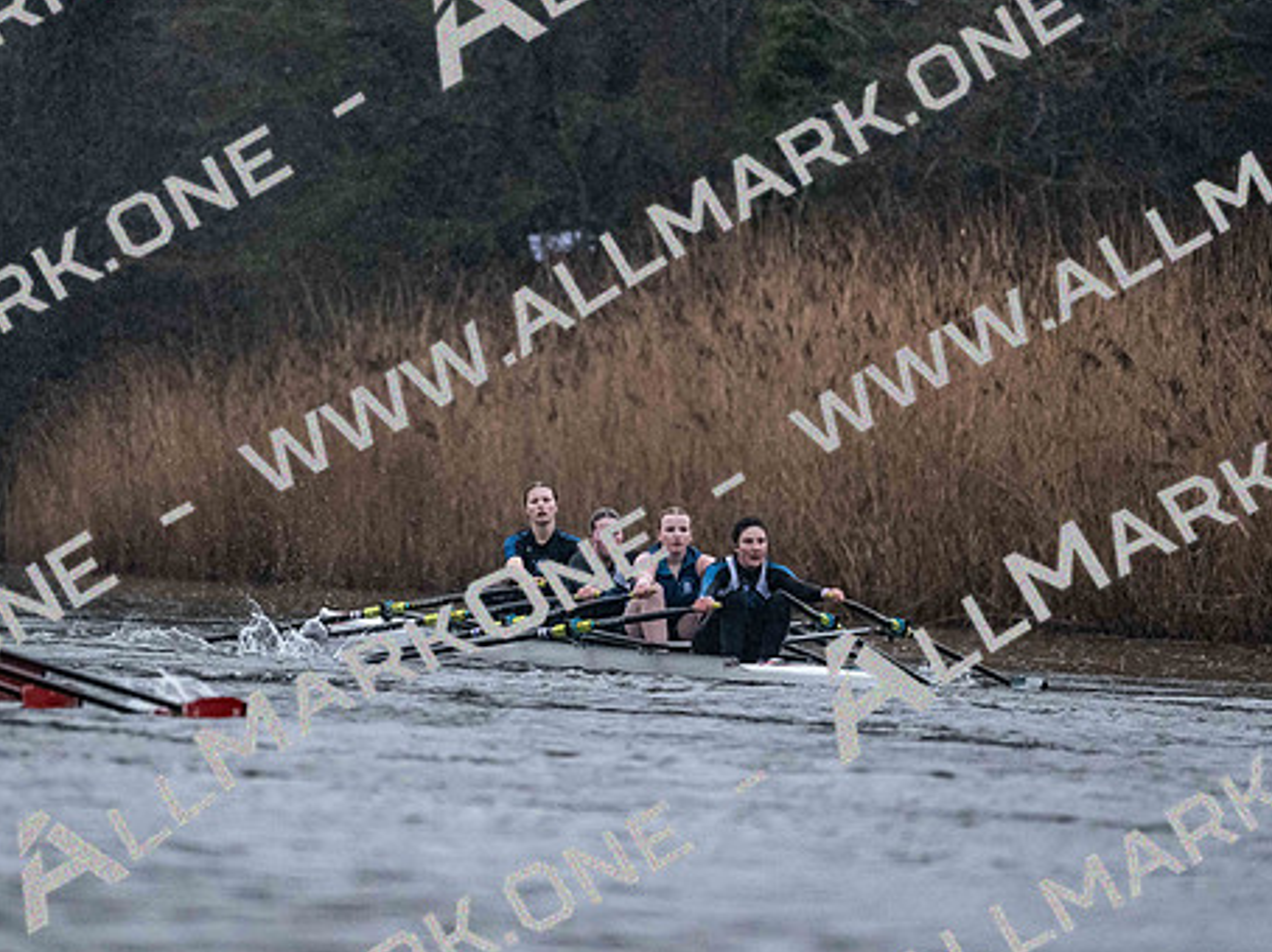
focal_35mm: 492
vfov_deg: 3.0
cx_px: 586
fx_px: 18069
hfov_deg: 4.0
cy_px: 500
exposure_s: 1/1600
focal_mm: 400
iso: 8000
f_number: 4.5
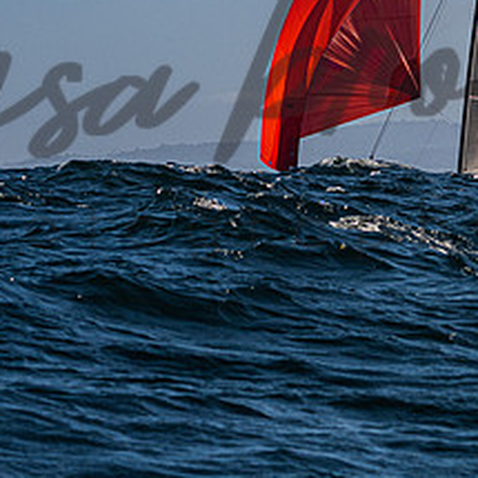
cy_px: -65
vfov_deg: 5.6
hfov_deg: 5.6
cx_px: 632
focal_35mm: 313
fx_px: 4890
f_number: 6.3
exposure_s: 1/5000
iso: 320
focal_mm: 100
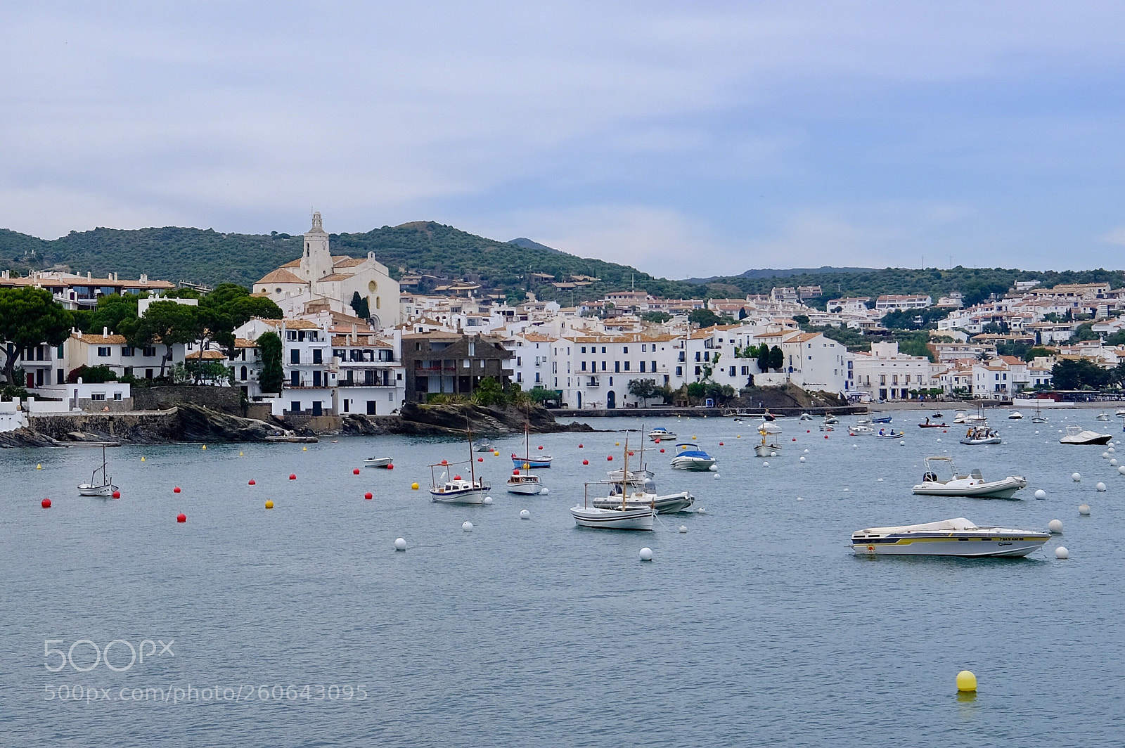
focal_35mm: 36
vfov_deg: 36.8
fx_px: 1124
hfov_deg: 53.2
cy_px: 374
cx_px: 562
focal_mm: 24
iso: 200
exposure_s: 1/800
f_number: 5.6
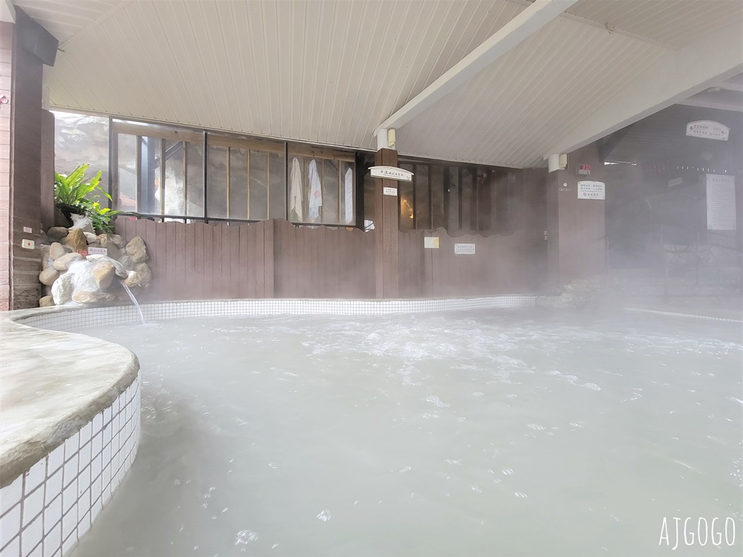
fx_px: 279
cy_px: 278
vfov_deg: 89.9
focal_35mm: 13
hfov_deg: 106.2
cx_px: 372
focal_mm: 2.2
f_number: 2.2
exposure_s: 1/59
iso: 160
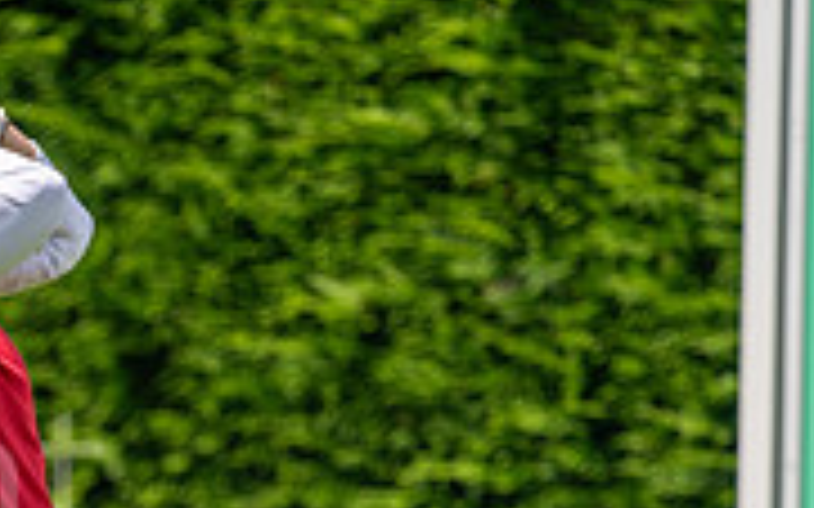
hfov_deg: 2.1
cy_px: 771
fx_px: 21778
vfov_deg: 1.3
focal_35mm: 982
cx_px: -171
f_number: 4
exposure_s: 1/2000
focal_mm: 300
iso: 200
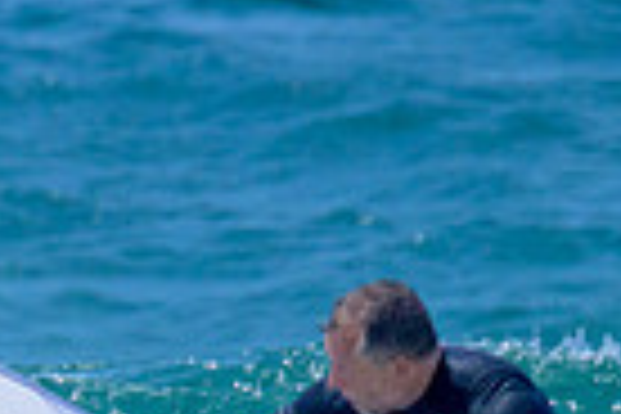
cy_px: 605
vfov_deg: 0.3
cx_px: -547
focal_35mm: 4586
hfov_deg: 0.4
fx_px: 79102
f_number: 11
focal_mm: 800
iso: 1100
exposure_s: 1/2000
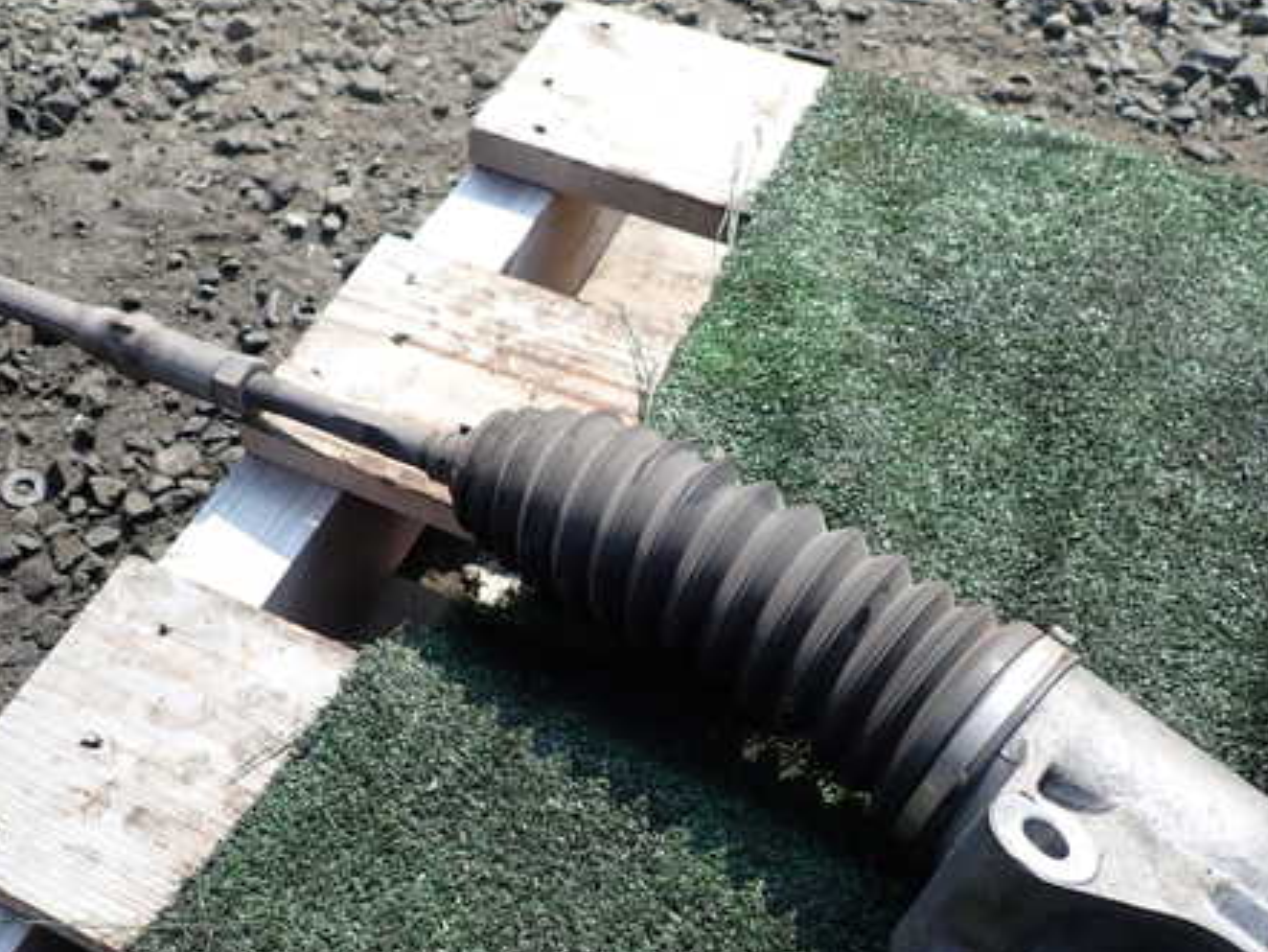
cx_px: 552
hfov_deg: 53.8
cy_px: 535
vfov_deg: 41.7
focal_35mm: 34
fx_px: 1246
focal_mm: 4.5
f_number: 2.8
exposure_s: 1/640
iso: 100
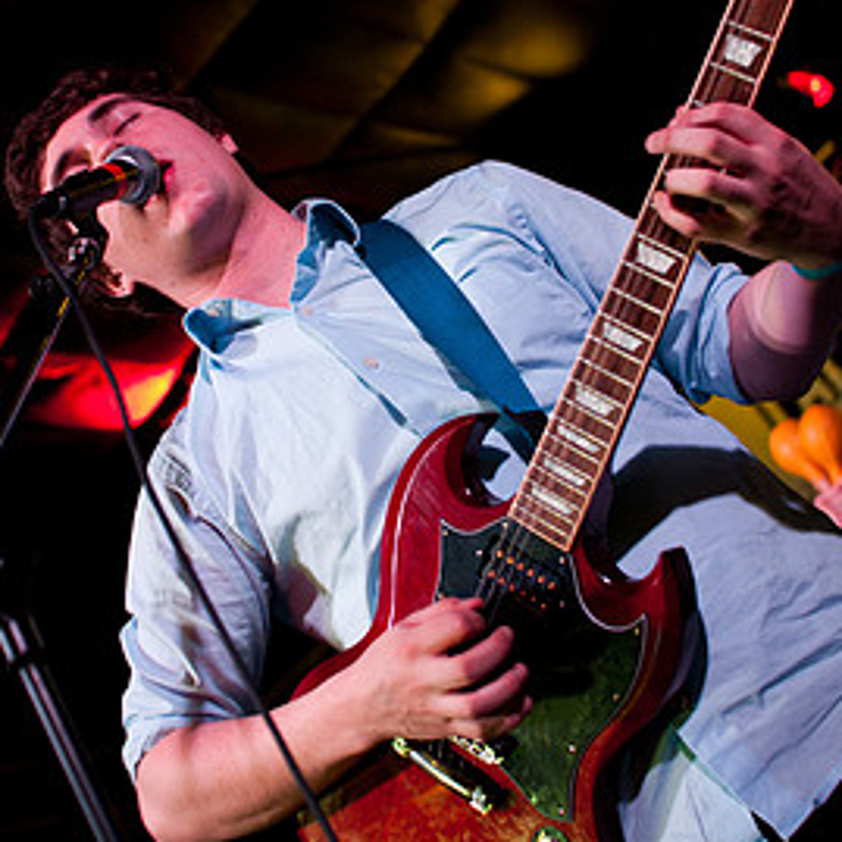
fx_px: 1761
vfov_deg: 26.7
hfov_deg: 26.9
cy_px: 263
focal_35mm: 64
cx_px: 390
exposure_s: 1/80
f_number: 2.8
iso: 1000
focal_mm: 30
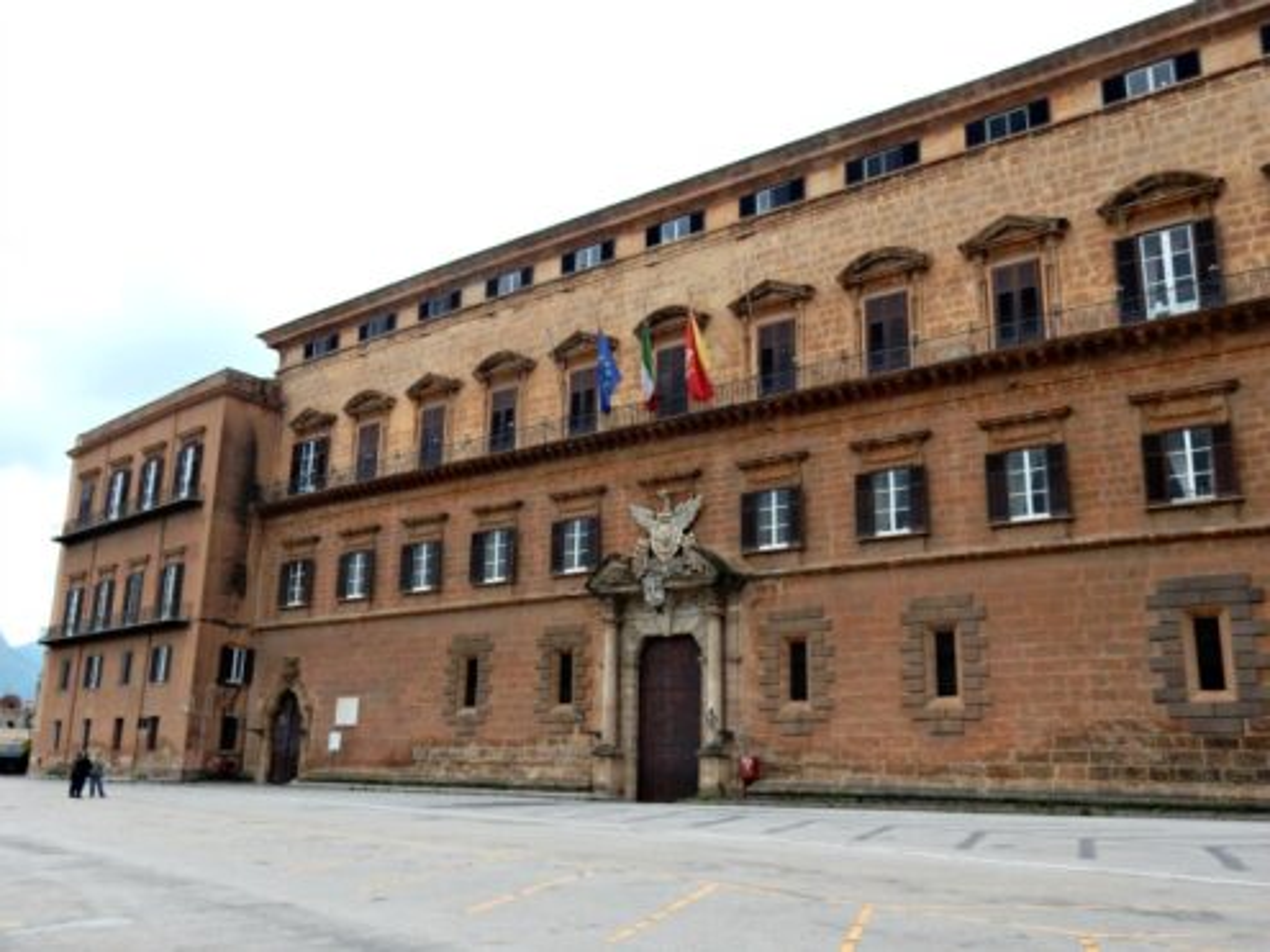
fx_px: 1100
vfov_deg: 46.8
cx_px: 635
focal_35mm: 30
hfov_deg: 60.0
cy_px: 476
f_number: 4
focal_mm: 5.4
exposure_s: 1/640
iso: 125
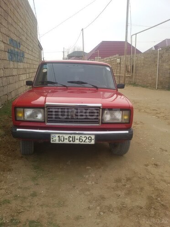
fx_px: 203
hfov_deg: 45.4
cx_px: 85
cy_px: 114
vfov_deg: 58.4
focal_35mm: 31
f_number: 2.4
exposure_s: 1/100
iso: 40
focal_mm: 2.93
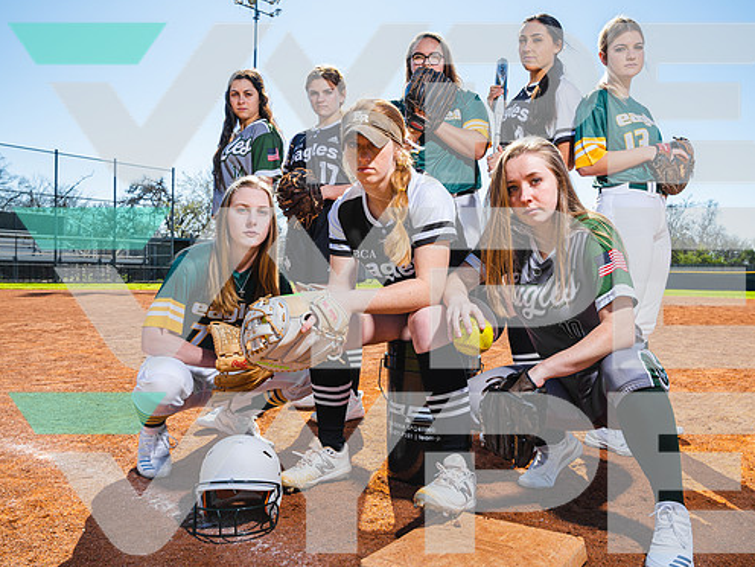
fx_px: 633
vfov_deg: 48.2
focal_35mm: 29
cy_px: 283
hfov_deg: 61.5
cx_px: 413
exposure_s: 1/125
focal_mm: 25
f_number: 8
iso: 100
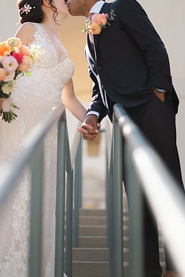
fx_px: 786
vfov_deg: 20.0
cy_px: 113
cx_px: 96
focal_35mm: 102
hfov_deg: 13.4
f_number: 1.8
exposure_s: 1/2500
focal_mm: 85
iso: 100
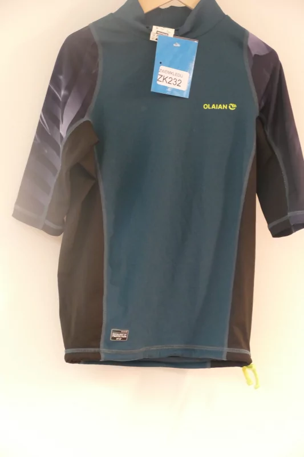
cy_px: 228
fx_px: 1318
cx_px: 152
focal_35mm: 104
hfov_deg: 13.2
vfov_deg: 19.6
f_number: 3.8
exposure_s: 1/40
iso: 1600
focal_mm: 37.79
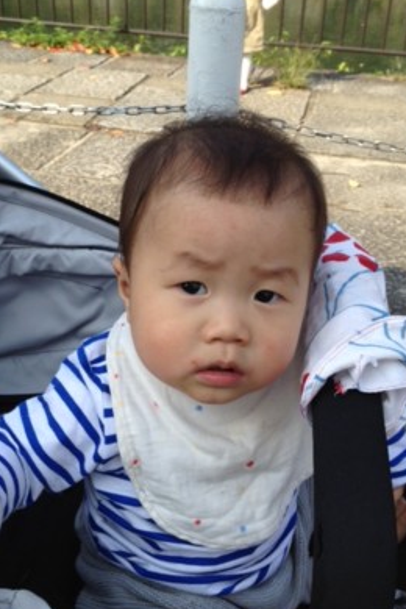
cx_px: 187
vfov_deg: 46.4
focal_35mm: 42
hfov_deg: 31.9
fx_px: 710
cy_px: 283
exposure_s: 1/890
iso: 50
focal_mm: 4.28
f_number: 2.4
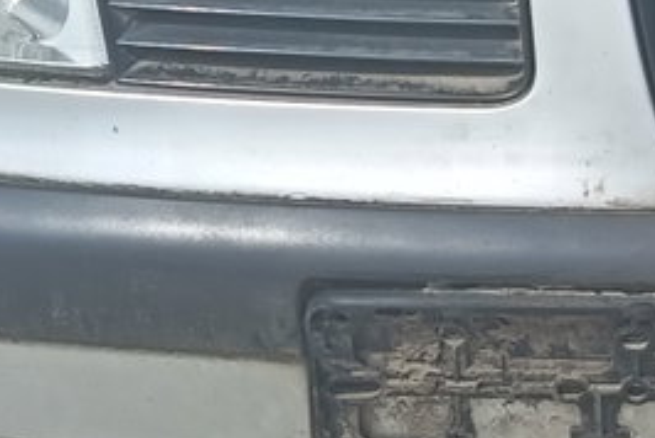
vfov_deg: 8.8
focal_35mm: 150
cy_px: -381
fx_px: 2732
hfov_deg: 13.3
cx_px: 788
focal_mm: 5.25
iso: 100
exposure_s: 1/642
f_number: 1.75
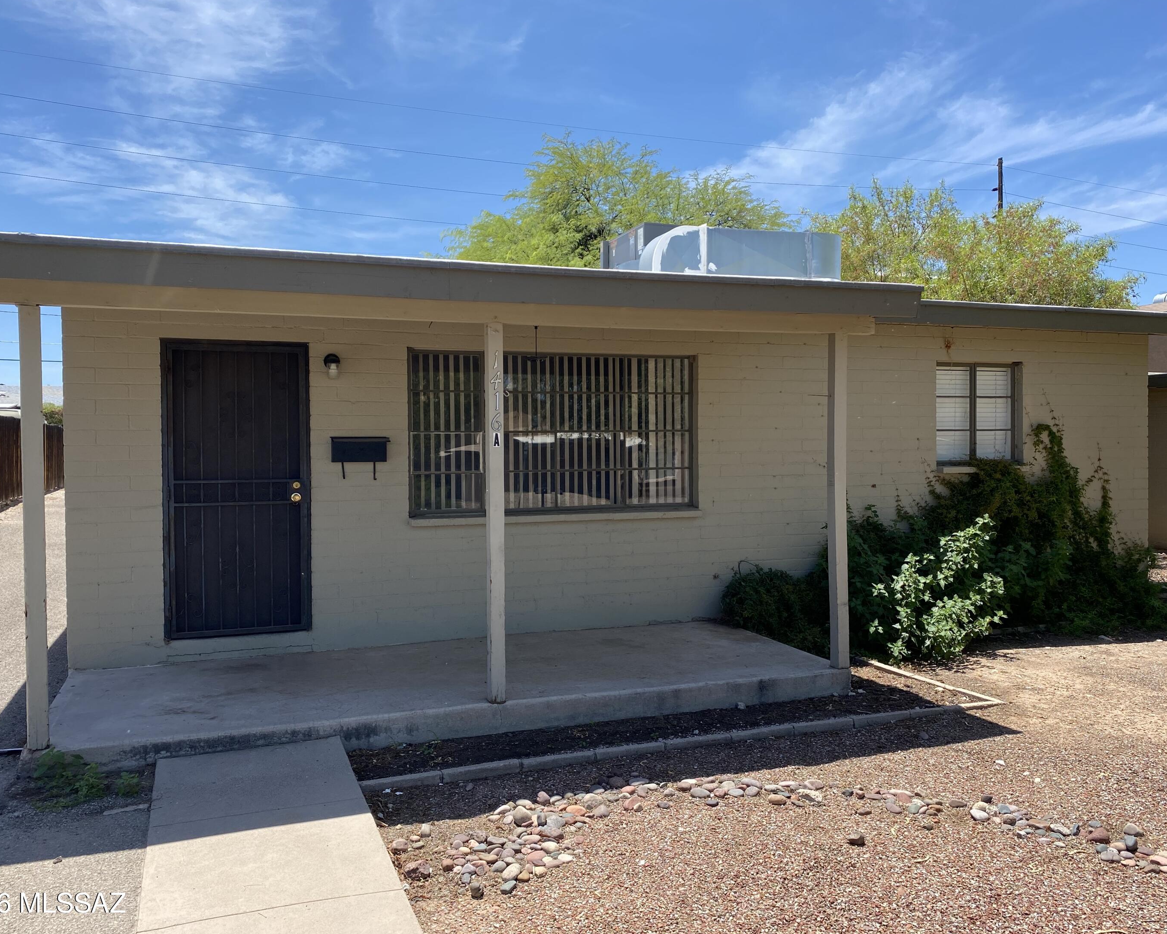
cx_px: 573
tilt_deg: +0.0
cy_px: 464
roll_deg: +0.8
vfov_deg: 51.5
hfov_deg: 62.2
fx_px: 967
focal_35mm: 28
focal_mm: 4.25
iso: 32
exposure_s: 1/1727
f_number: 1.8
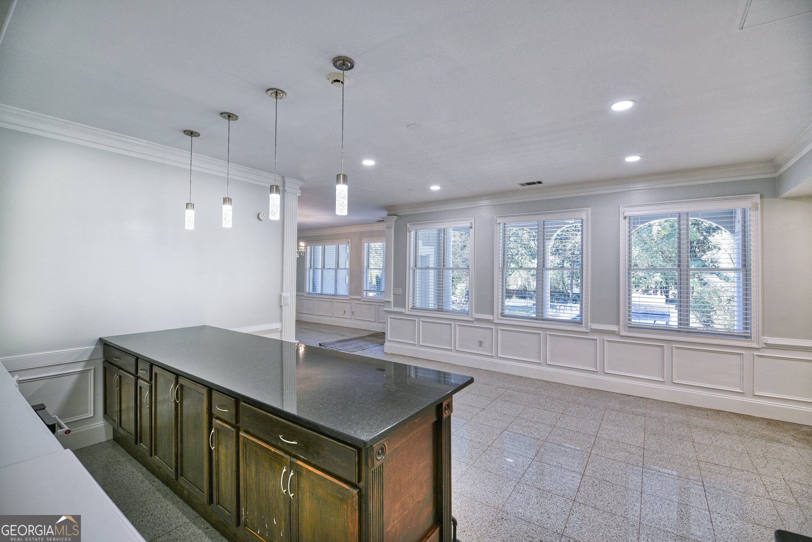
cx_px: 406
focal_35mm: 15
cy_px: 271
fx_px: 338
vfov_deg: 77.3
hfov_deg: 100.4
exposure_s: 1/40
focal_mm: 15
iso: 64
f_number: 4
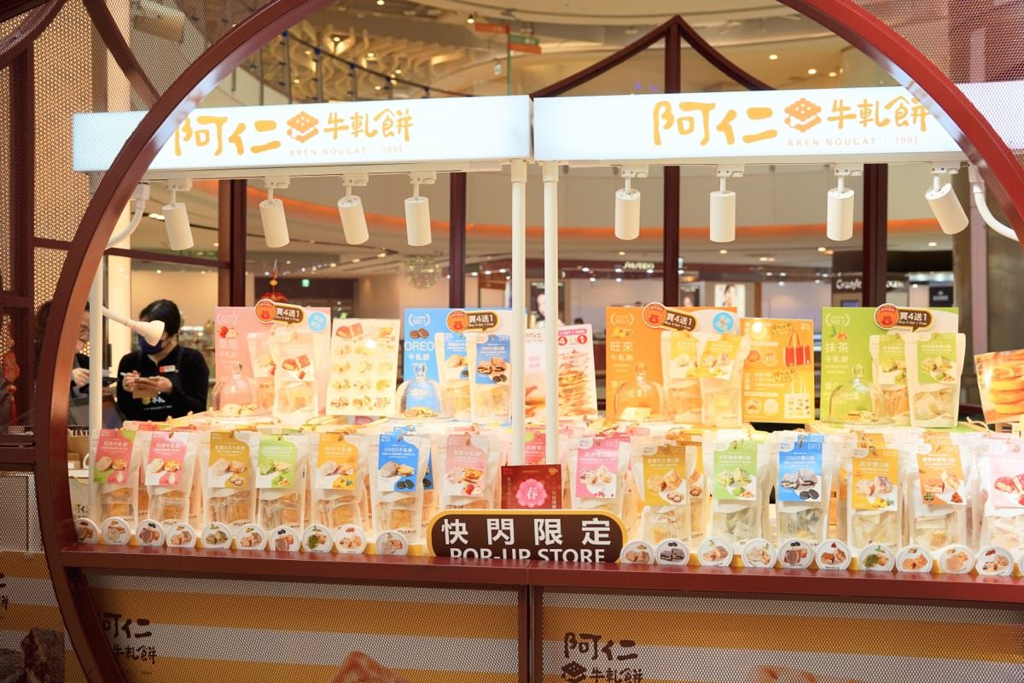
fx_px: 1021
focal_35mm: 36
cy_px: 342
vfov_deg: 37.0
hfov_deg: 53.3
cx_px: 512
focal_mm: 35.9
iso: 100
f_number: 4.5
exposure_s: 1/80
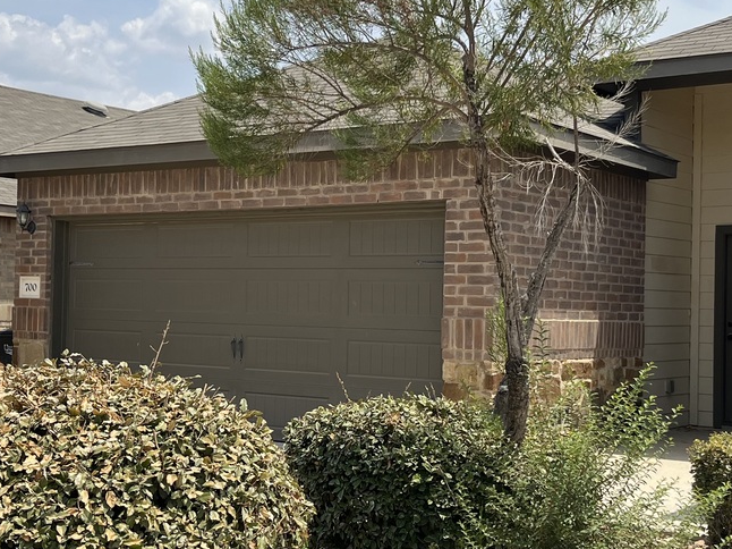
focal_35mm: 58
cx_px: 346
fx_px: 1226
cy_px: 296
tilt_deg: +1.5
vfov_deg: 25.2
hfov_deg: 33.2
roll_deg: -0.5
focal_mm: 5.1
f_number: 1.6
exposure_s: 1/4651
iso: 50
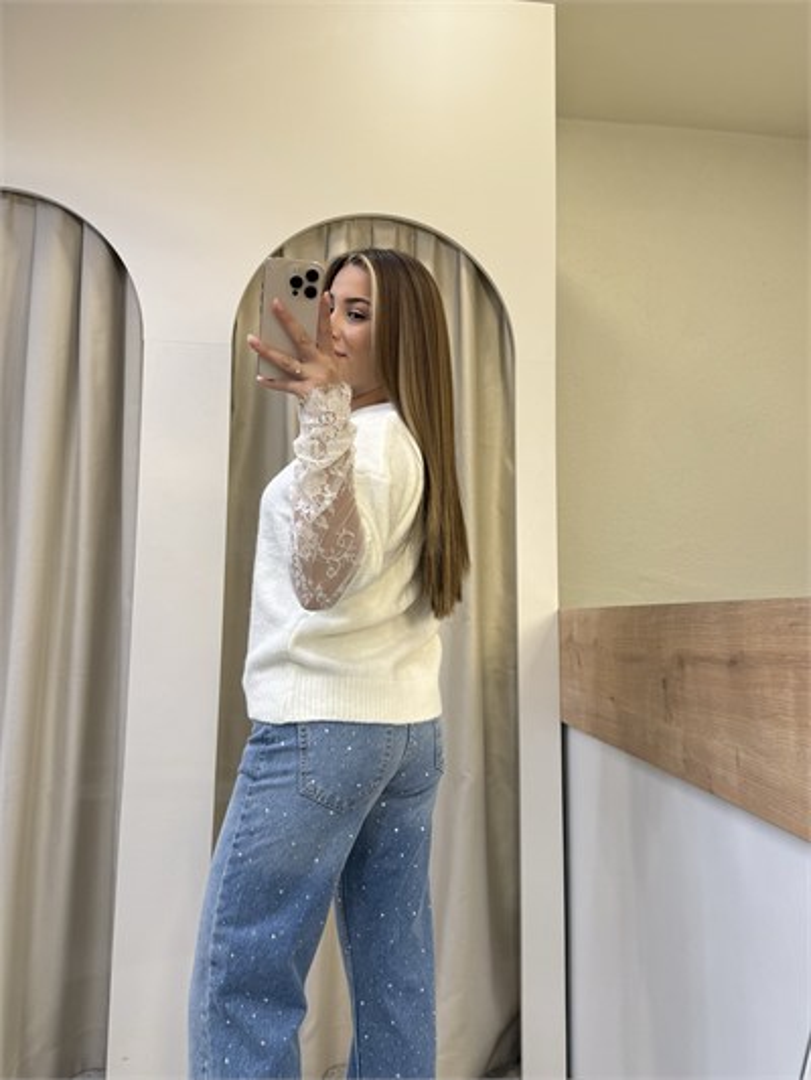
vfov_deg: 71.6
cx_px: 406
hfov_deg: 56.8
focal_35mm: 24
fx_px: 749
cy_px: 540
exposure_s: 1/100
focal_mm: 6.76
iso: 80
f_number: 1.78
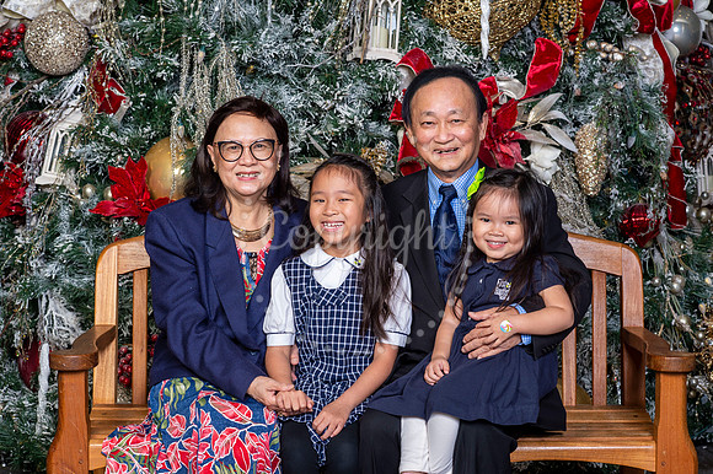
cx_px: 356
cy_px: 237
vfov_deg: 16.1
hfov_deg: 23.9
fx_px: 1682
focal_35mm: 85
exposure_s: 1/125
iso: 400
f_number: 8
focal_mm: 85
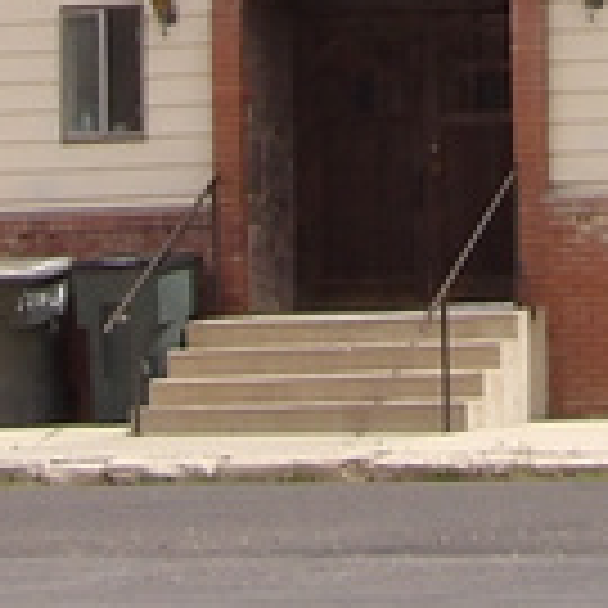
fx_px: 9618
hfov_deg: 3.6
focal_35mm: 484
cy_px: -459
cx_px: 676
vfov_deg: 3.6
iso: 100
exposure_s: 1/268
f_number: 7.1
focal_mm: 13
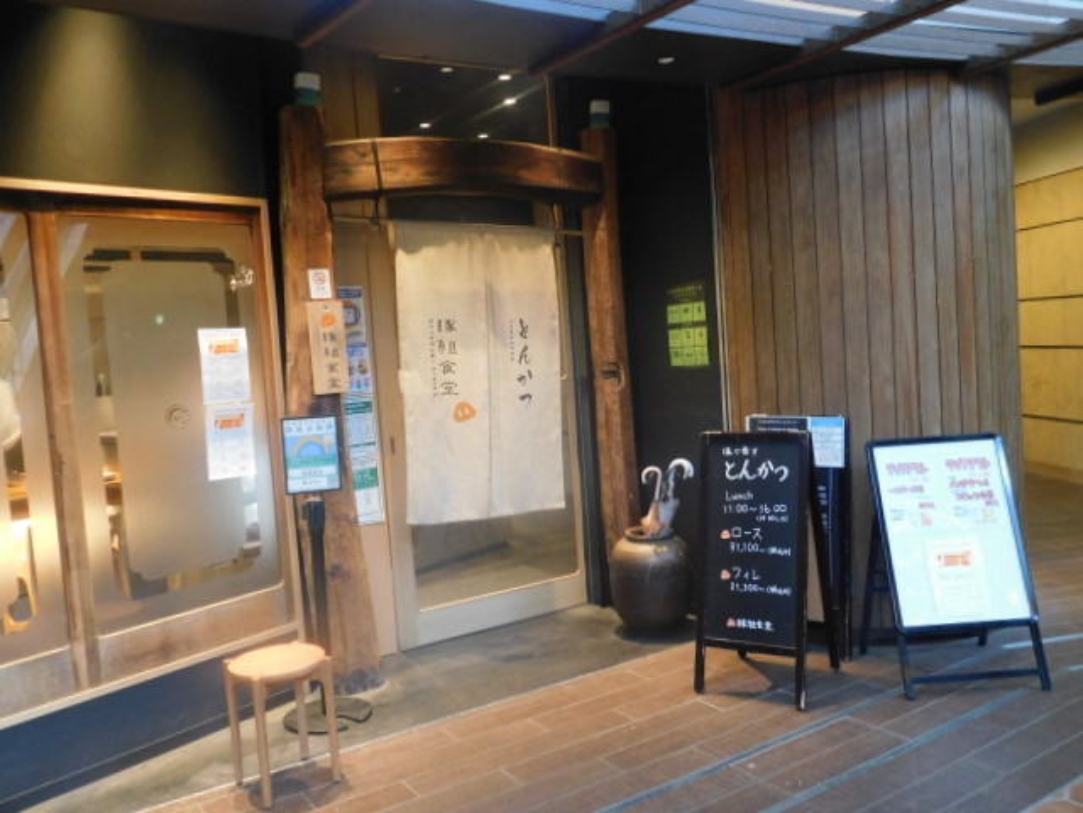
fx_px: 939
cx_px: 542
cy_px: 406
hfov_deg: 60.0
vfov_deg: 46.8
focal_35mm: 30
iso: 400
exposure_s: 1/15
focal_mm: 5.3
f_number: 3.2
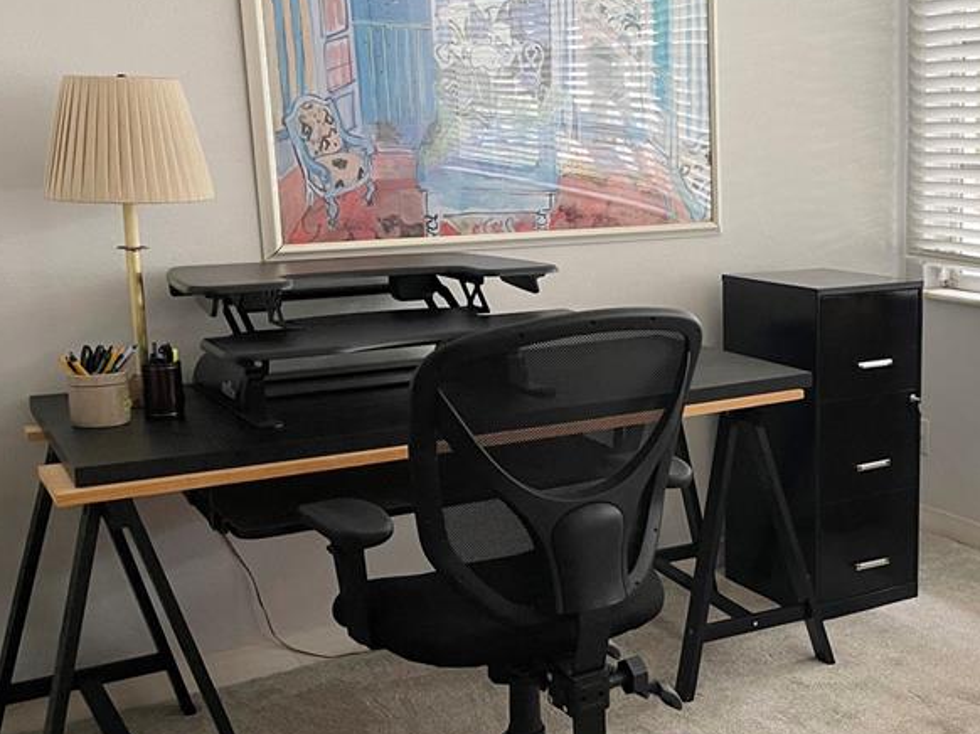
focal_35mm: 44
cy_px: 380
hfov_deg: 40.6
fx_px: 1245
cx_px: 825
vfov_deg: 32.8
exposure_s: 1/66
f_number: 1.6
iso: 125
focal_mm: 5.1
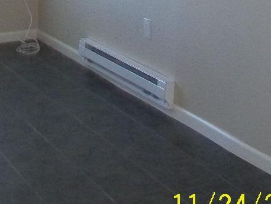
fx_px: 744
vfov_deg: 15.2
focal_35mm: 95
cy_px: -19
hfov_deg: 19.9
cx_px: -16
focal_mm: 6.1
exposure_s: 1/100
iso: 160
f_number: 2.7
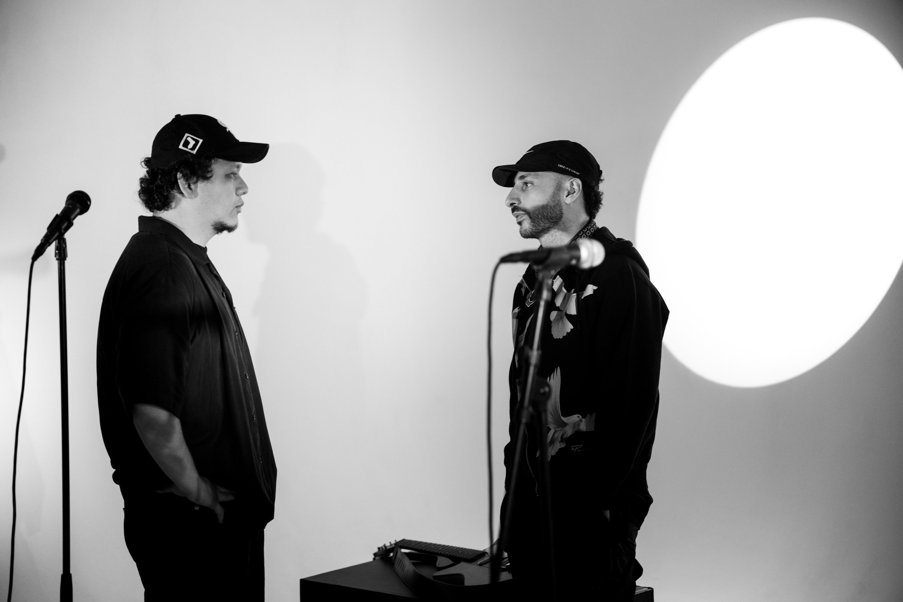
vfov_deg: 19.5
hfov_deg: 28.8
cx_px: 452
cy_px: 301
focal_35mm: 70
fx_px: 1756
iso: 1000
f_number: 2.8
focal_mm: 70
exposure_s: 1/200
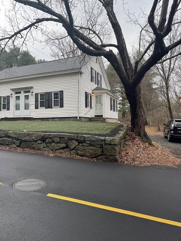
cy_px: 120
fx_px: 167
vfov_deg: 71.6
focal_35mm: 24
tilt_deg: +1.9
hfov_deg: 56.8
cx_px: 90
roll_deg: +1.7
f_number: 1.78
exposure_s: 1/664
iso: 80
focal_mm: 6.76
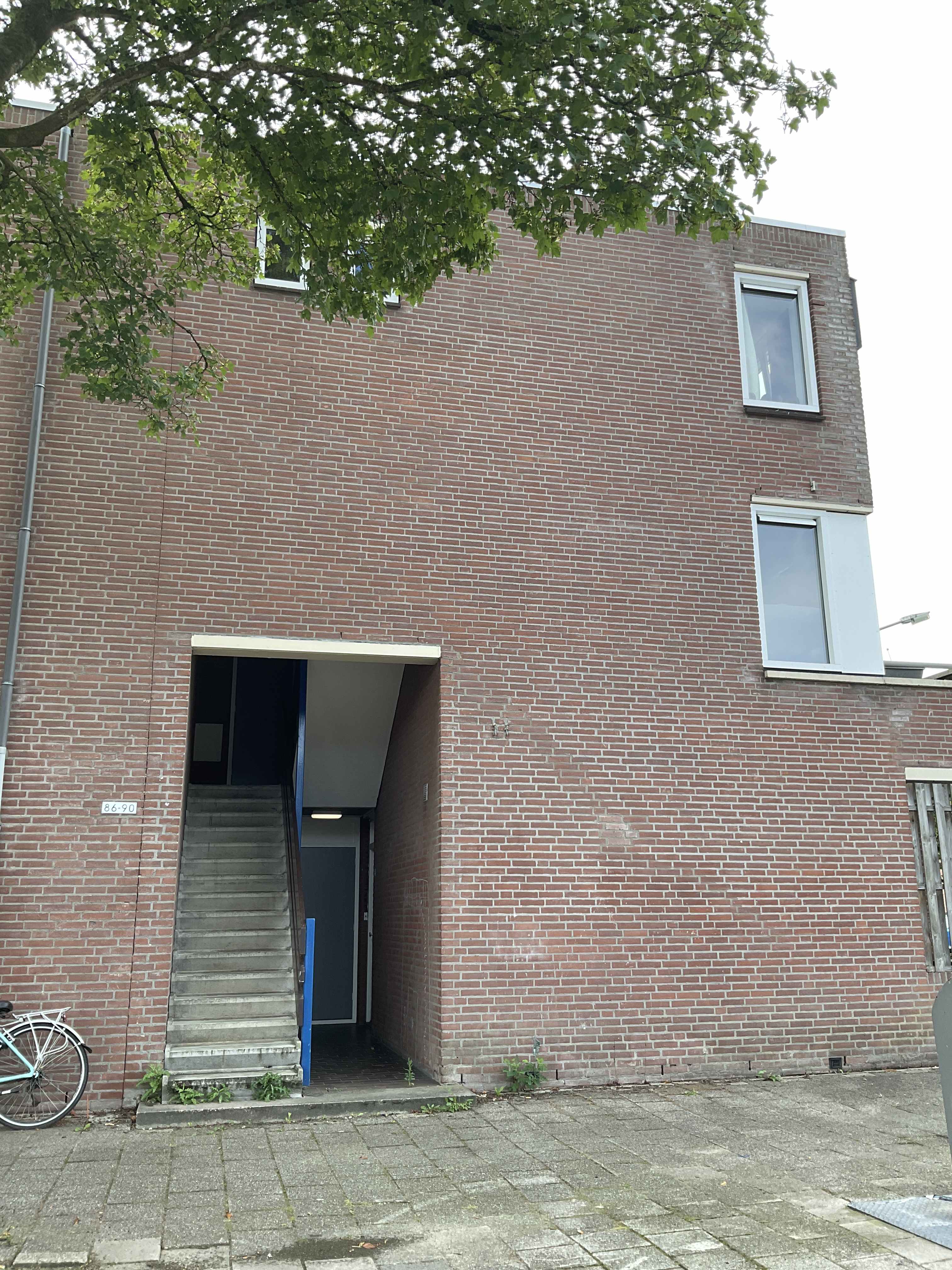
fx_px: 1063
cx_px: 476
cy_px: 635
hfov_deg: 48.2
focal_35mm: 29
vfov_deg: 61.7
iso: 16
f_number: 1.8
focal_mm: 3
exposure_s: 1/211
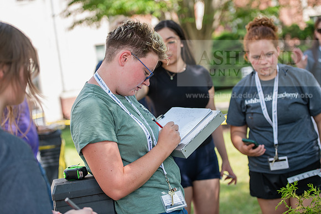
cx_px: 160
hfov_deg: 28.8
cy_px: 107
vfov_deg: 19.5
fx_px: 624
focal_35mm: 70
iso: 160
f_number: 3.2
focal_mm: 70
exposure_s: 1/320
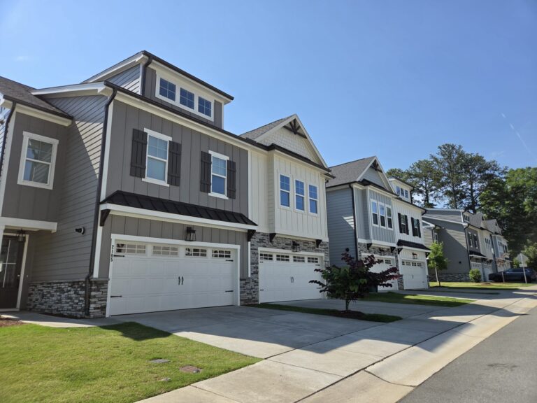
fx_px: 357
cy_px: 202
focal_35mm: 23
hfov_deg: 73.9
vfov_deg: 58.9
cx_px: 268
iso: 80
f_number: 1.8
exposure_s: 1/3850
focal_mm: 5.4
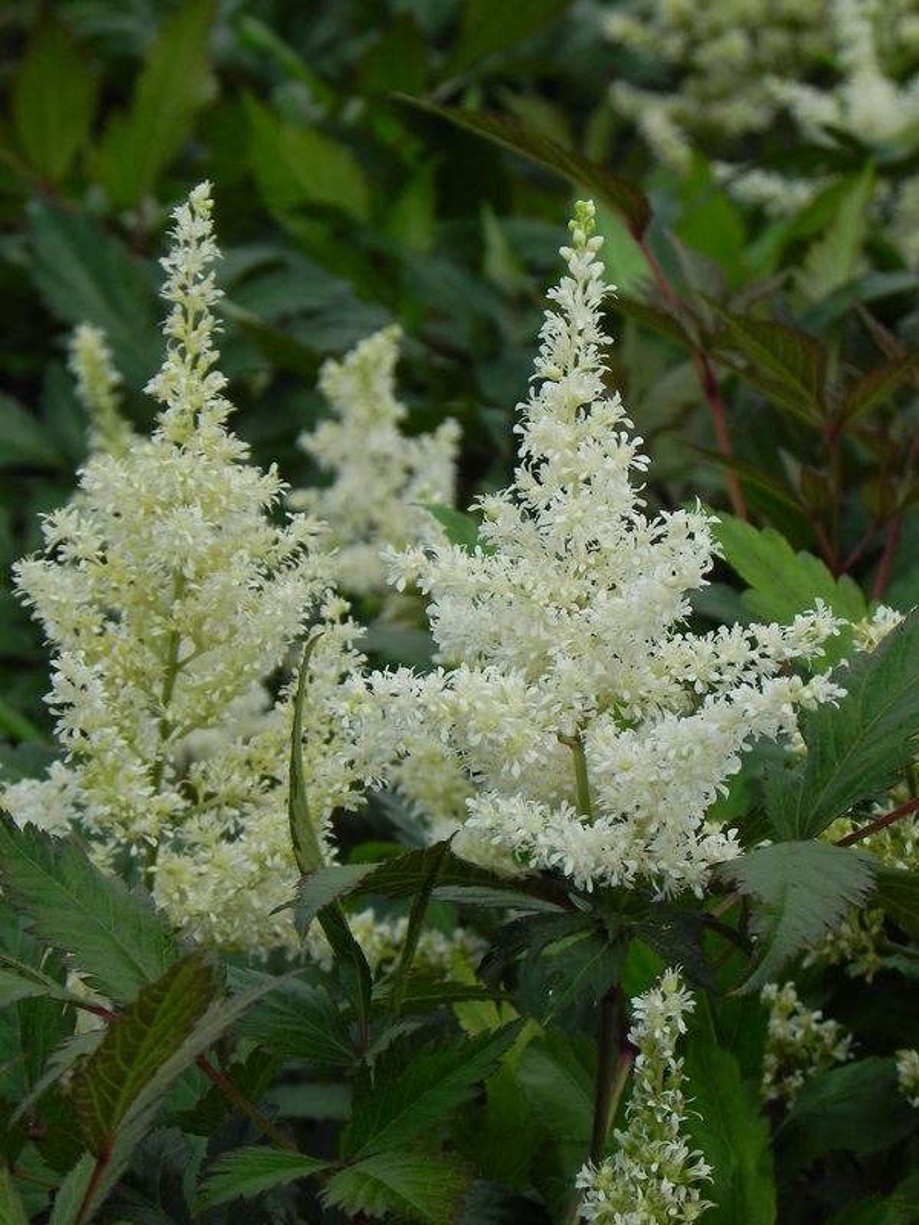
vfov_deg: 10.7
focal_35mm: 184
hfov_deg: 8.1
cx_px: 460
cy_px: 612
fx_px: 6513
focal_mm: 32.7
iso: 160
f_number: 5.6
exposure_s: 1/400
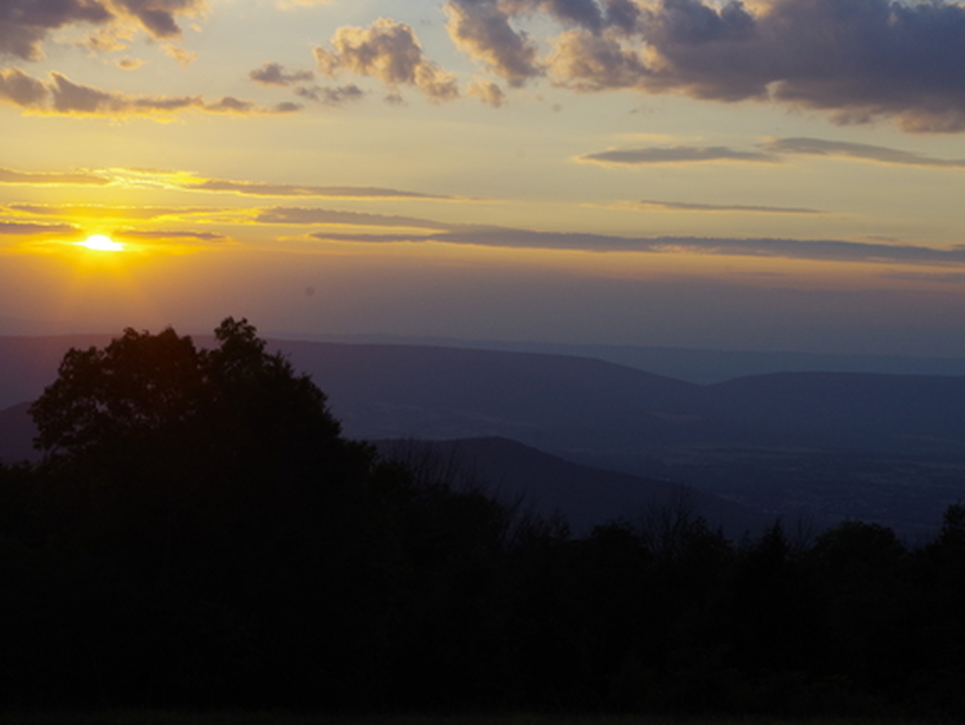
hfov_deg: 27.4
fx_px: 1980
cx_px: 412
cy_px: 377
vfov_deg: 20.7
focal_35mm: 71
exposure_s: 1/80
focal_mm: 40
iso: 400
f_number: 11
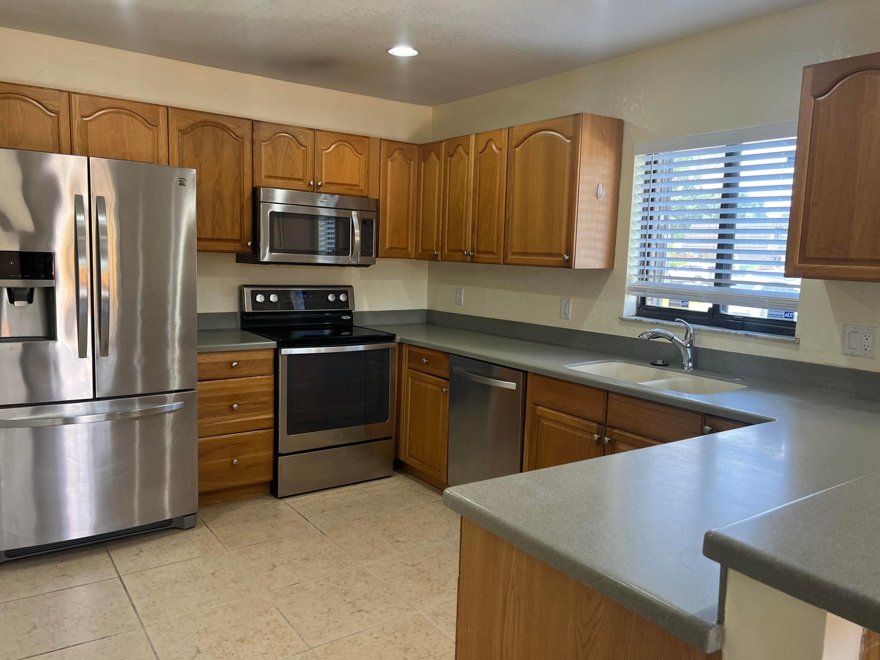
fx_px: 661
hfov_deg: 67.3
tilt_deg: -8.0
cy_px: 330
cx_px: 440
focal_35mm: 26
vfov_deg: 53.1
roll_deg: -2.0
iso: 100
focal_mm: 5.7
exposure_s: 1/120
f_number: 1.5
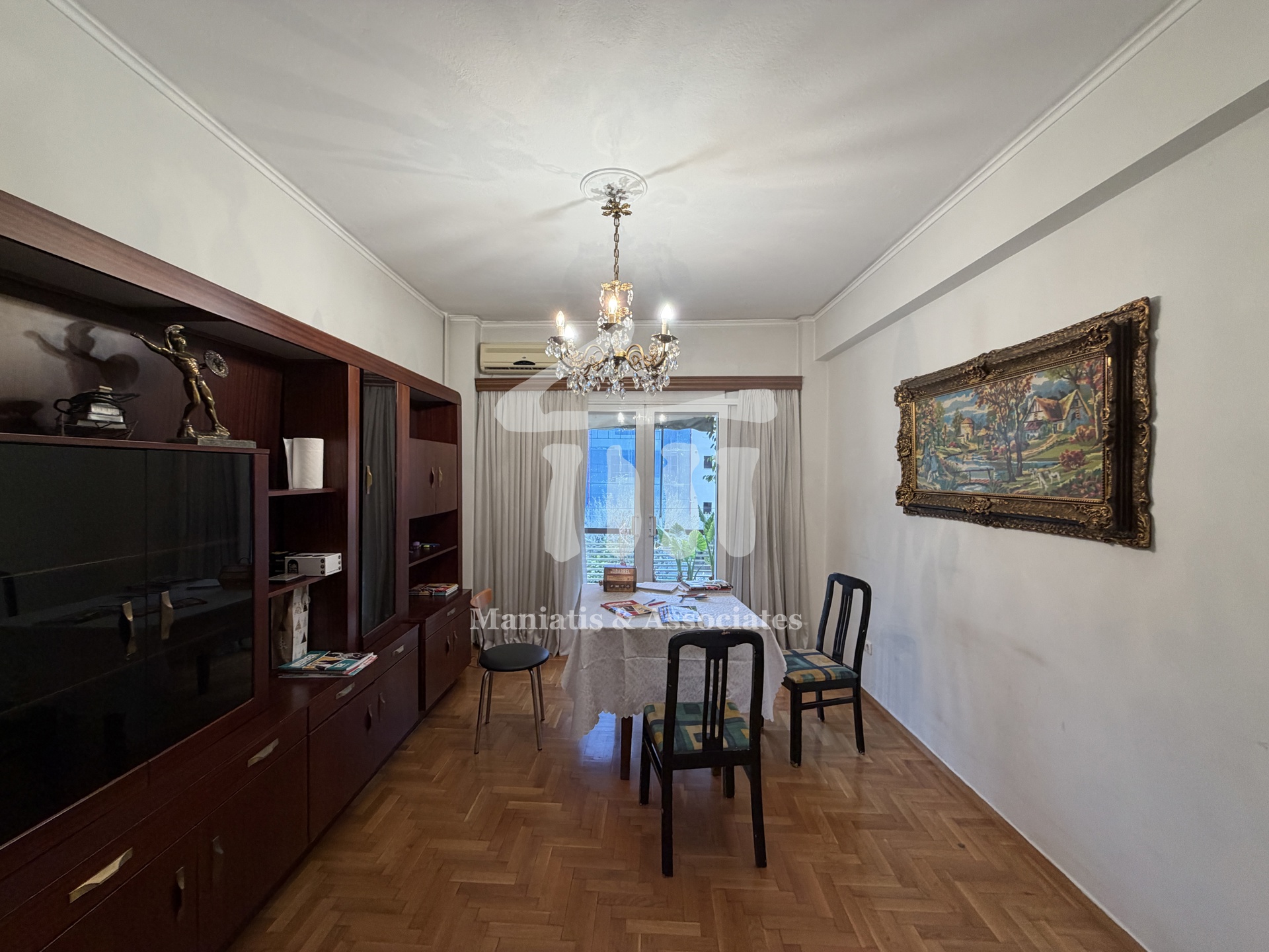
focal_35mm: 14
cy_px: 476
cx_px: 634
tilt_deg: -1.3
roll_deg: -0.7
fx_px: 513
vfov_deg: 85.7
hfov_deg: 102.1
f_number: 2.2
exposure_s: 1/50
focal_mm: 2.22
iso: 160
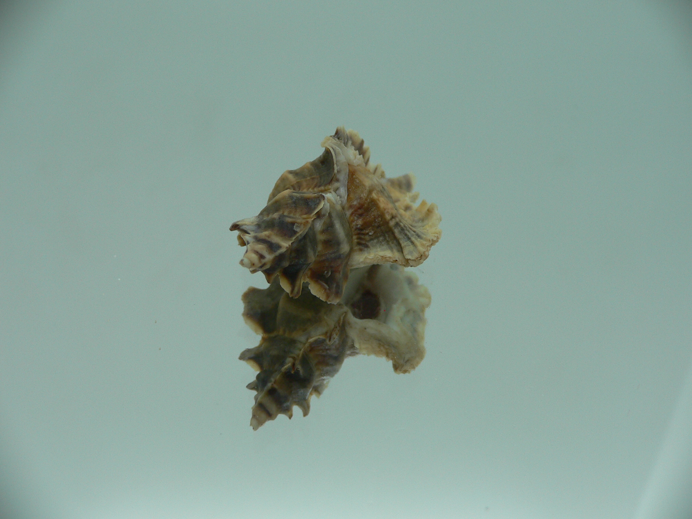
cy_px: 260
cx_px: 346
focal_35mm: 35
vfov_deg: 40.7
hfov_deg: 52.6
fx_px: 700
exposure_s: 1/60
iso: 80
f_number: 2.8
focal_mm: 4.6
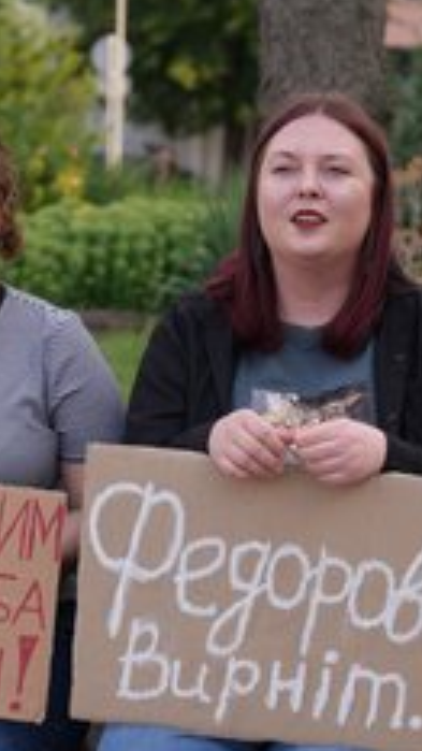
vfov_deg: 19.8
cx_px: 155
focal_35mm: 108
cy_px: 421
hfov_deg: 11.2
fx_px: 2149
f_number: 4
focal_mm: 60
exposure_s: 1/160
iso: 125
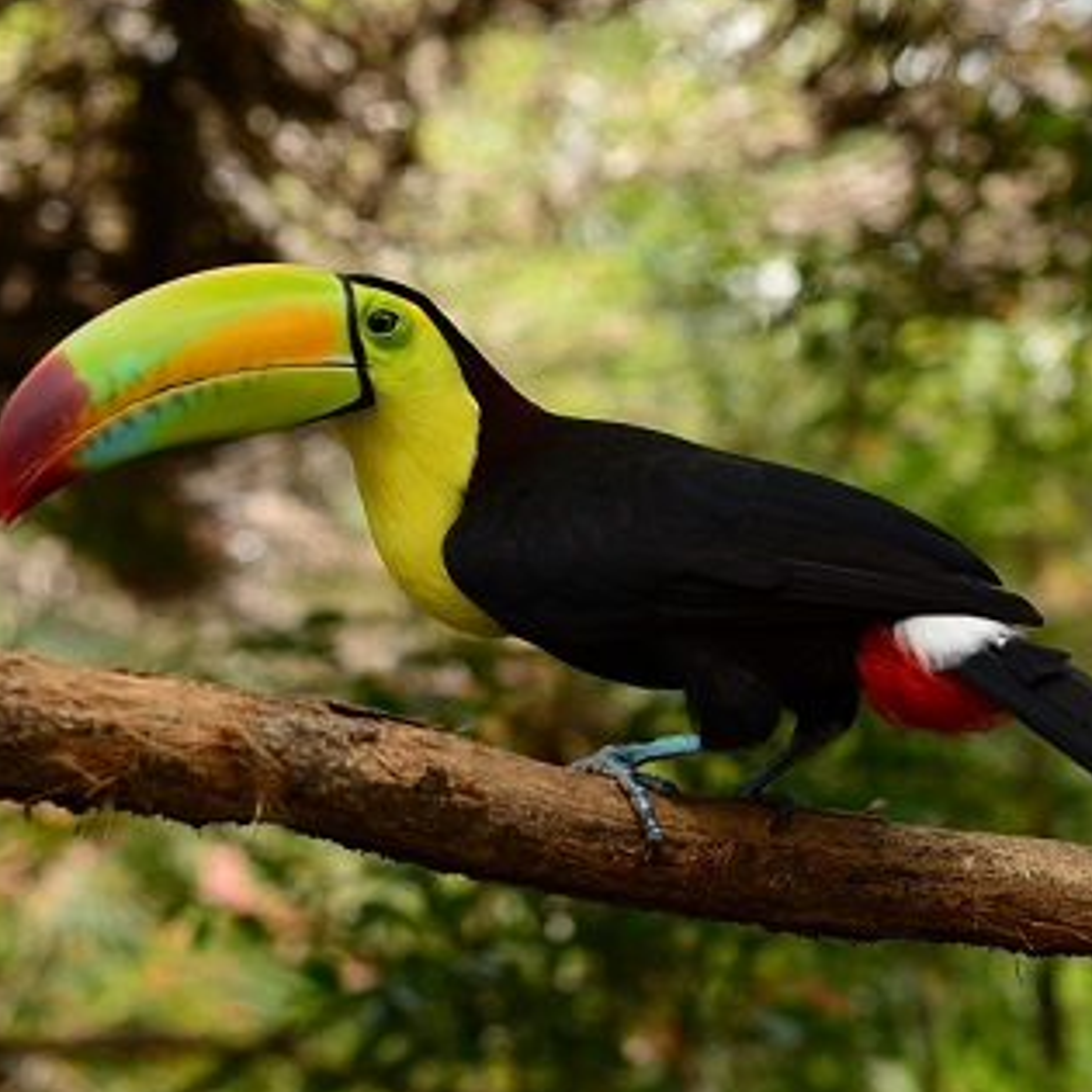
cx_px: 447
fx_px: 2891
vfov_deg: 21.4
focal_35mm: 81
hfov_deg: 21.4
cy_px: 478
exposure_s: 1/50
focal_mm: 50
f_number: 3.5
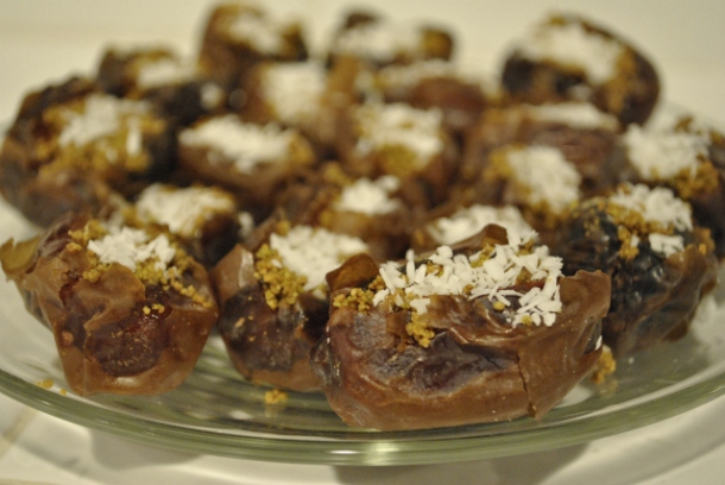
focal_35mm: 60
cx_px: 362
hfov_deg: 33.4
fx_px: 1209
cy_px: 242
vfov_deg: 22.7
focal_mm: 40
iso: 1600
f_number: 5.3
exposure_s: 1/25
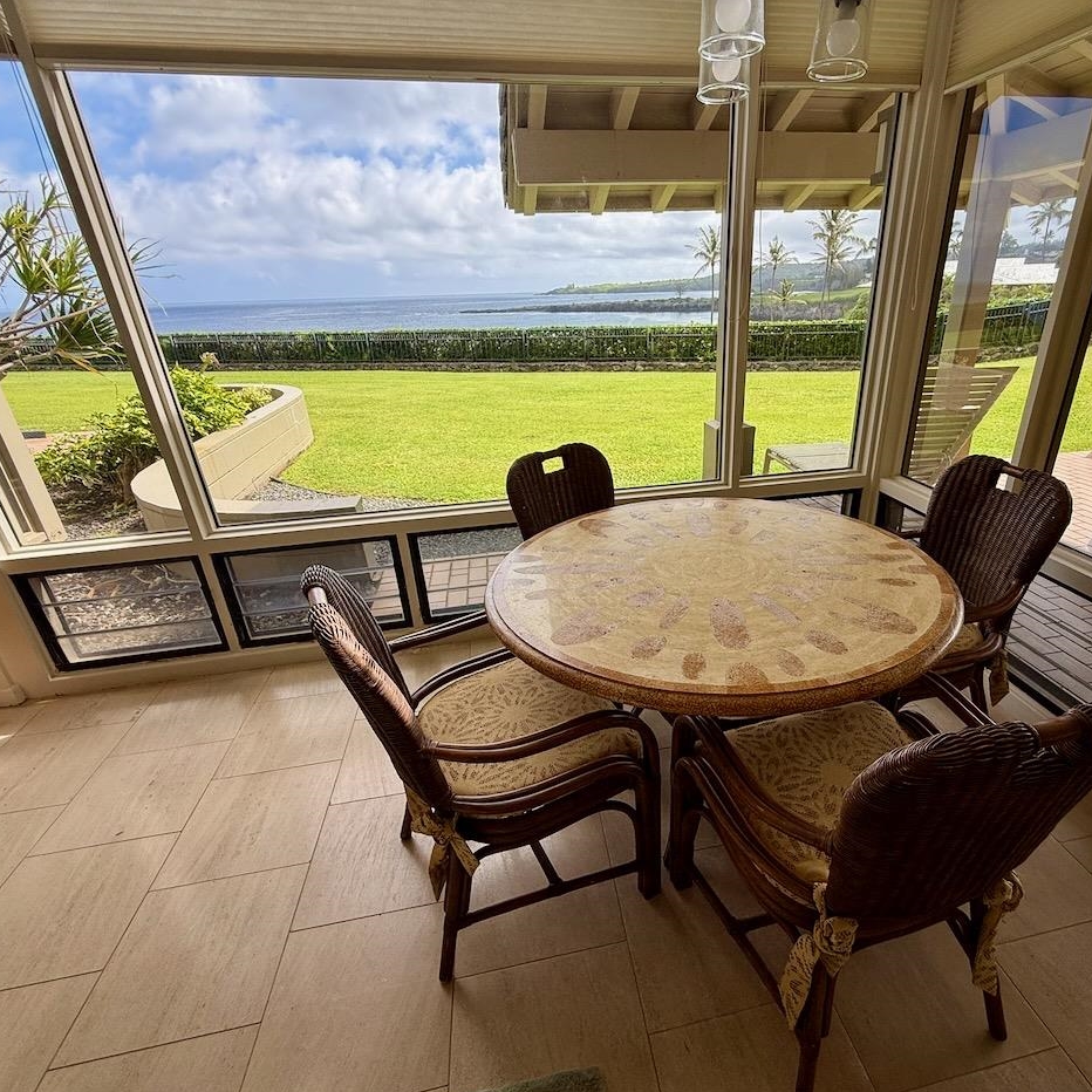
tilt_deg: -24.3
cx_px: 627
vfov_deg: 84.0
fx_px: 607
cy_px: 560
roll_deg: +1.9
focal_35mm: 17
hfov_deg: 83.4
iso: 50
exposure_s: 1/268
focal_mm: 2.22
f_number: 2.2
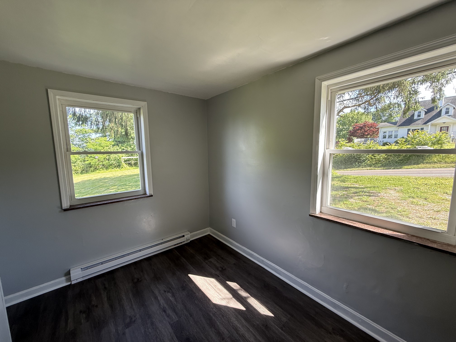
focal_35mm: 14
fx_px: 184
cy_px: 171
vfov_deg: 85.7
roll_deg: +1.2
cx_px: 228
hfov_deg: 102.1
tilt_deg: -5.7
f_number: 2.2
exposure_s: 1/99
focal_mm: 2.22
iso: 100
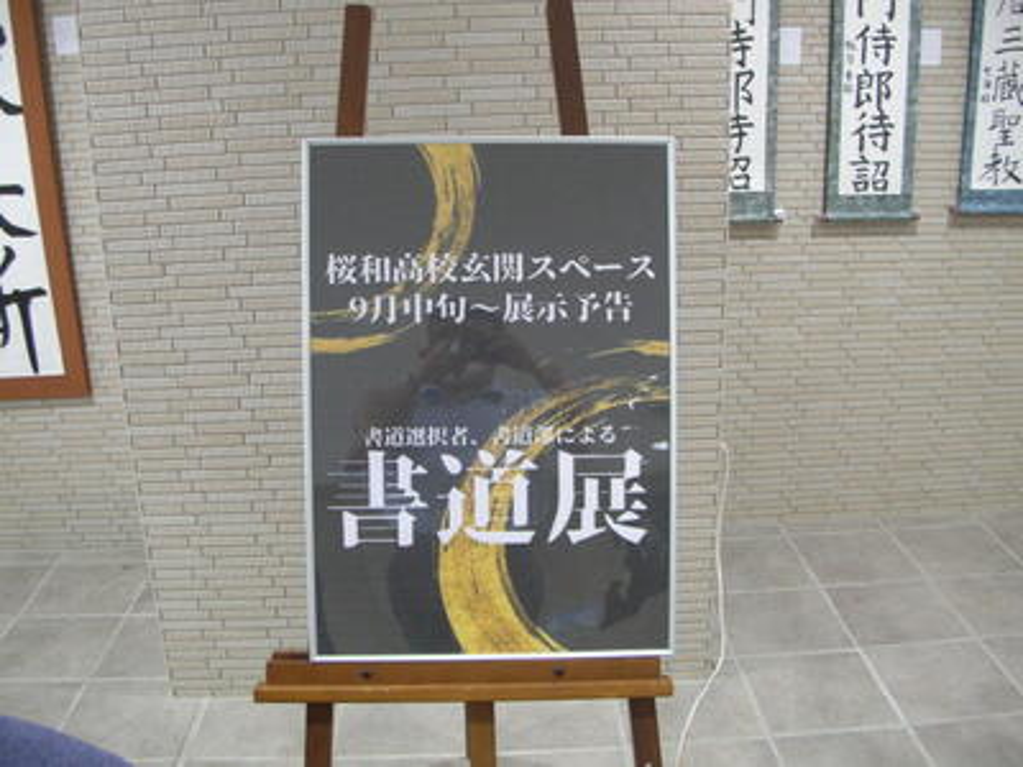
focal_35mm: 35
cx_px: 512
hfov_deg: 52.6
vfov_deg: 40.7
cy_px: 384
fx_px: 1034
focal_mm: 5.8
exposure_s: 1/5.9
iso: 105
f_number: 2.8
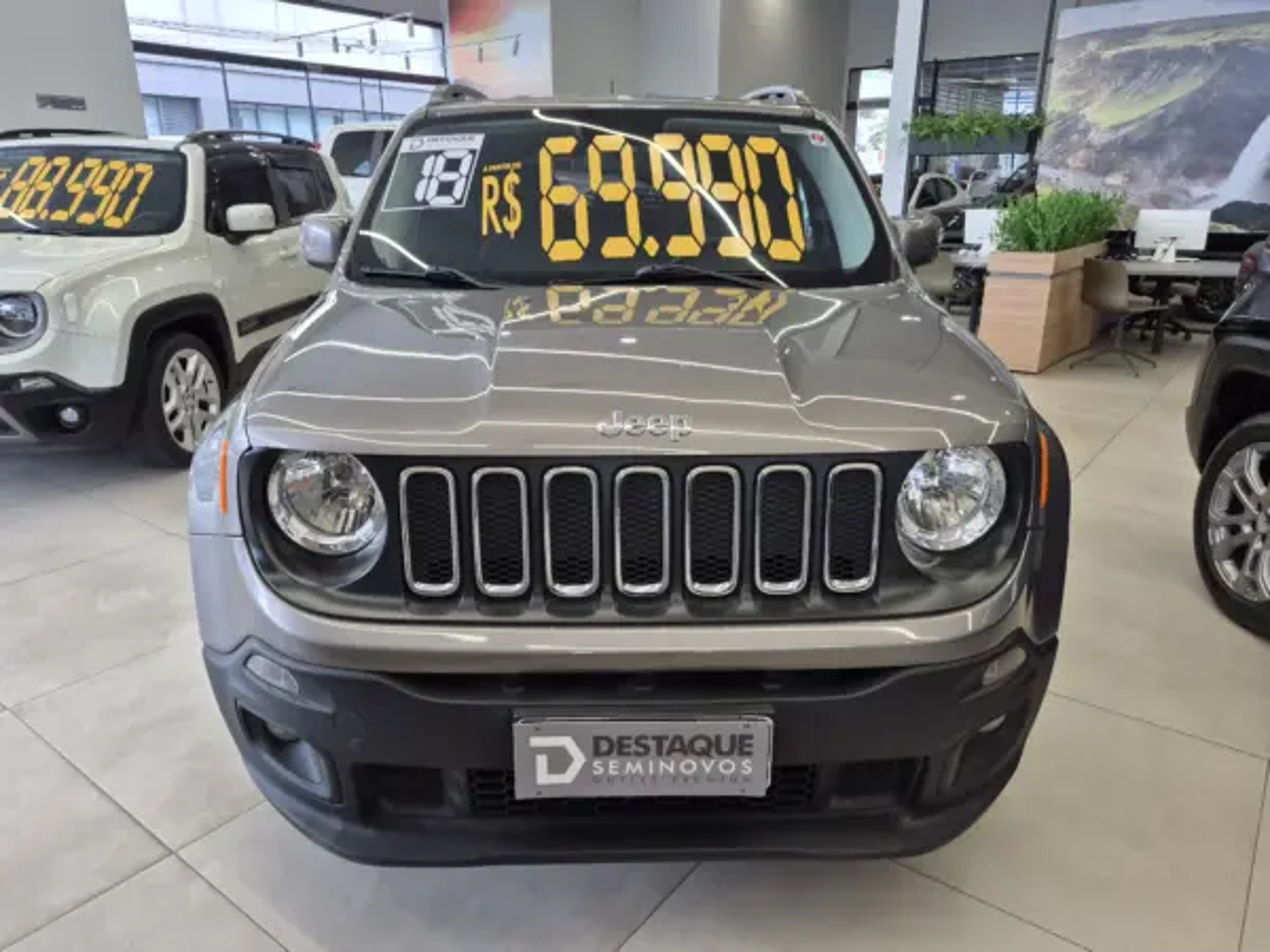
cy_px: 476
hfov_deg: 73.9
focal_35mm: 23
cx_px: 635
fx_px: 844
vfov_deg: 58.9
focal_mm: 5.4
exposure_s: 1/120
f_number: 1.8
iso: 50
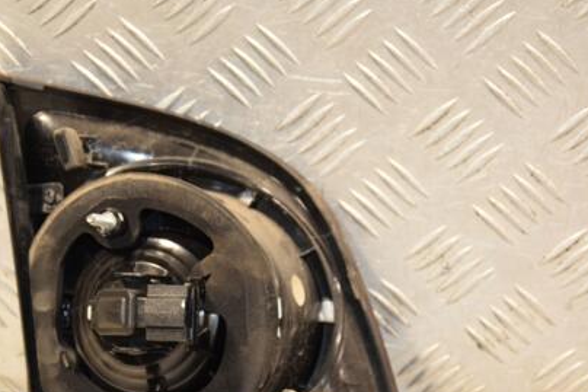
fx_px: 2400
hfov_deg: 13.9
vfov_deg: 9.3
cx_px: 199
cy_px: 258
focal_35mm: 147
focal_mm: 66
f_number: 5.3
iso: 800
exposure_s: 1/100
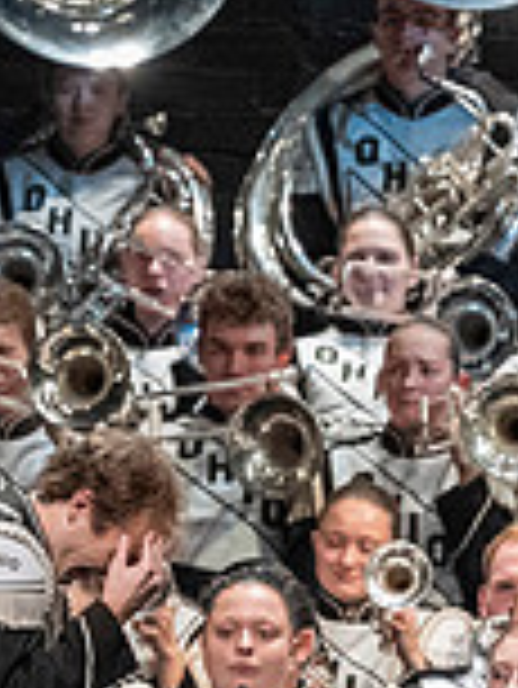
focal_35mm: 819
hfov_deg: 1.8
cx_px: -577
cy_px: 755
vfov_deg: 2.4
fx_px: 16318
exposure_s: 1/500
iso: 4000
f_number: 4
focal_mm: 150
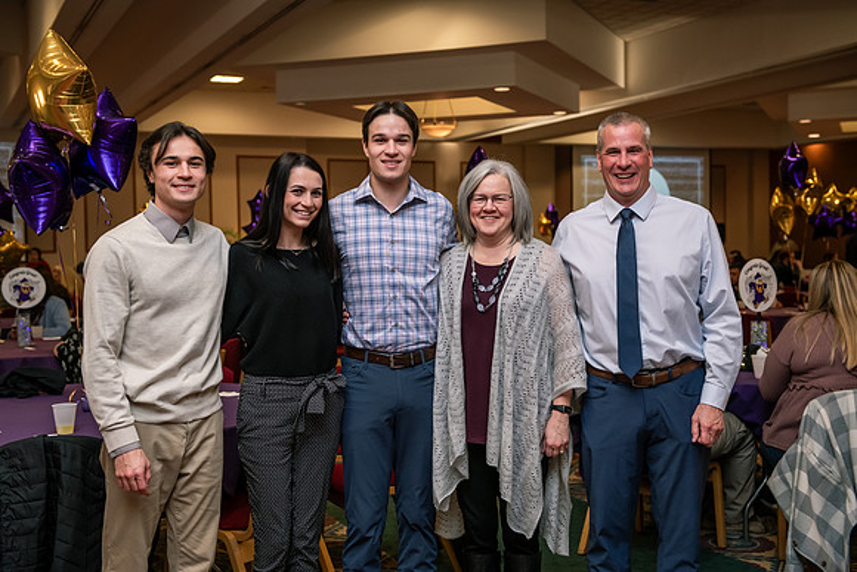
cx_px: 428
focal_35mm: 48
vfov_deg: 28.1
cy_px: 286
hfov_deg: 41.1
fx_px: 1143
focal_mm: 48
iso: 1600
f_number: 3.5
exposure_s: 1/160
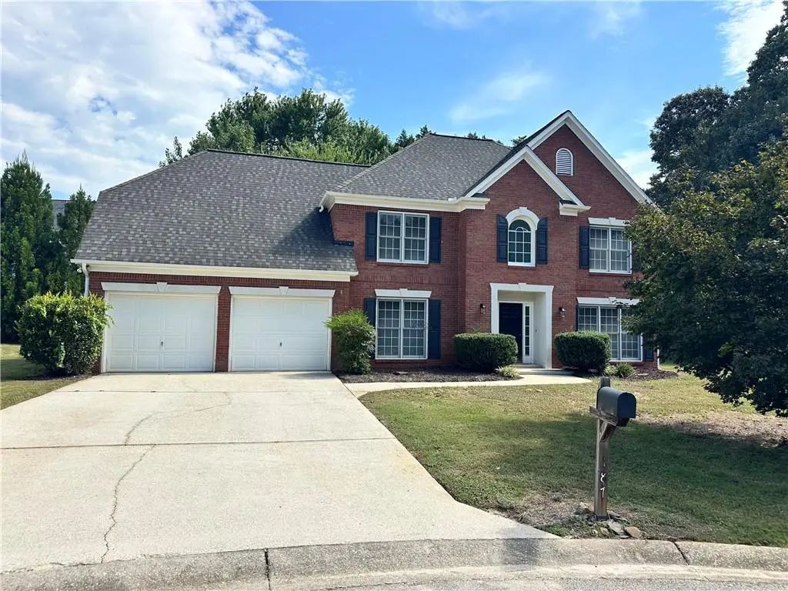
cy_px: 296
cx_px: 394
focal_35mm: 24
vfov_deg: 56.8
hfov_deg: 71.6
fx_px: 546
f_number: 1.78
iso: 80
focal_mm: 6.86
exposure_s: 1/3717
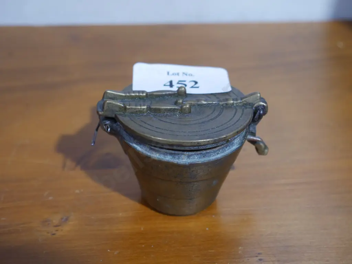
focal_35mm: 60
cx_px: 176
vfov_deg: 24.4
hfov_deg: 32.2
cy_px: 132
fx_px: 610
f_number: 5.4
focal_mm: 30
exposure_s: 1/60
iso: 1250
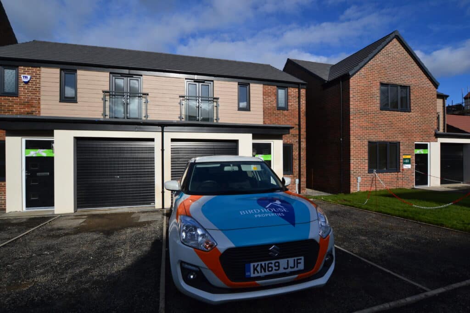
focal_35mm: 17
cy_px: 156
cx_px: 235
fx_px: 225
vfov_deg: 69.7
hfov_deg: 92.4
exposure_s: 1/500
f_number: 11
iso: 320
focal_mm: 11.5
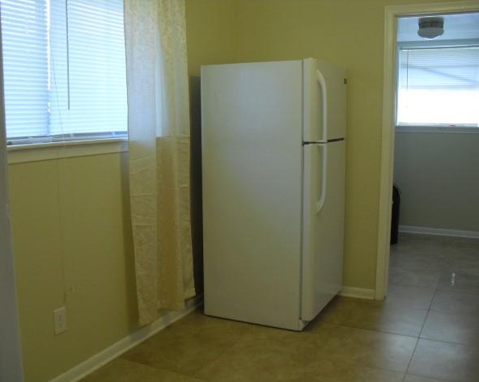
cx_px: 247
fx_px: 538
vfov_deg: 39.1
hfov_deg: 48.0
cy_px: 192
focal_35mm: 38
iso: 200
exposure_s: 1/80
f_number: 3.1
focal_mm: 6.3
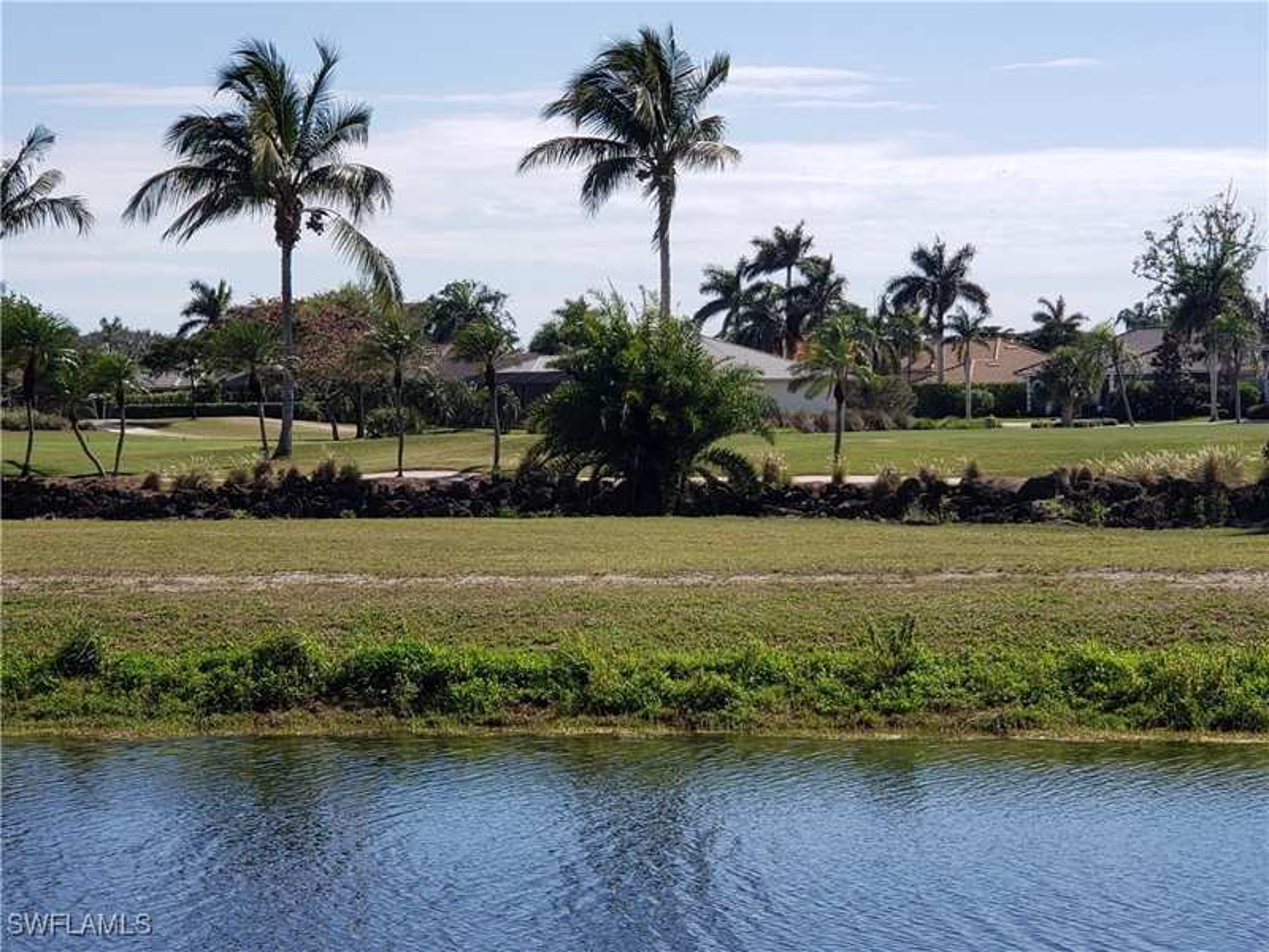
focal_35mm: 52
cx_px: 634
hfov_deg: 36.8
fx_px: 1906
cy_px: 476
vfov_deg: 28.0
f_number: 2.4
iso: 32
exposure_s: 1/944
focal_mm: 6
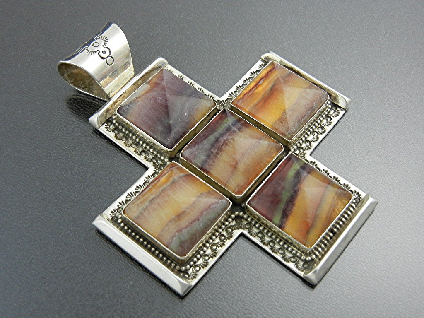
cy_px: 159
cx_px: 212
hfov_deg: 36.8
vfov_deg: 28.0
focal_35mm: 52
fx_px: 637
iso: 400
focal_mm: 9.3
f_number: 3.9
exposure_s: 1/26.5
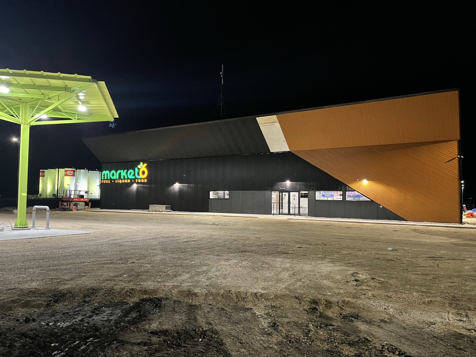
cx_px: 238
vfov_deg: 53.1
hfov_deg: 67.3
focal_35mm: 26
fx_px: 358
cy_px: 178
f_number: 1.6
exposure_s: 1/30
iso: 640
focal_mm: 5.1
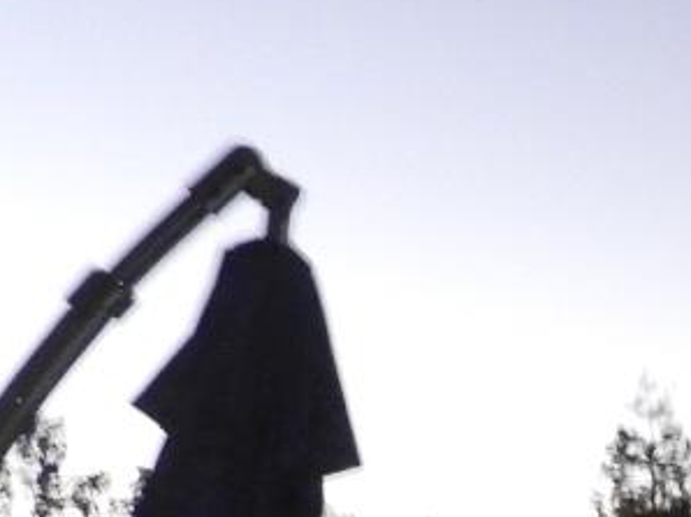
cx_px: 1472
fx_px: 2413
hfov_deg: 13.4
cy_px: 1084
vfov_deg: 11.0
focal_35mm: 121
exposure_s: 1
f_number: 3.3
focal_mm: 4.3
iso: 800
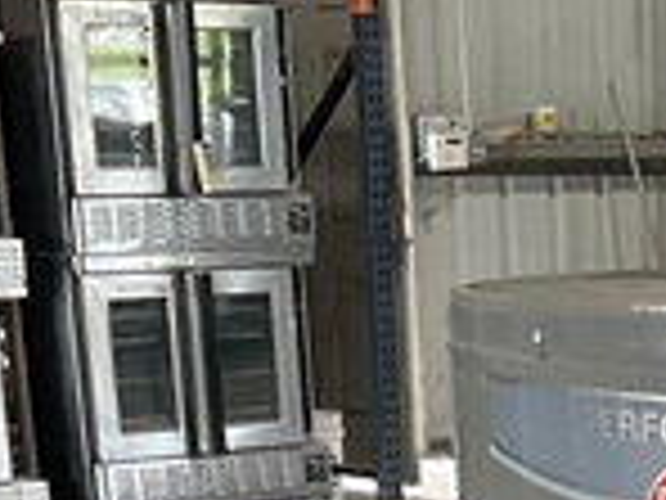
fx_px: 2828
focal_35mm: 147
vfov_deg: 9.0
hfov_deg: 12.9
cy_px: 1250
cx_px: 914
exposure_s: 1/60
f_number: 1.8
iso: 80
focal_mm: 3
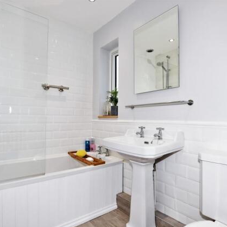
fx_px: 148
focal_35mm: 20
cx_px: 97
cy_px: 116
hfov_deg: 74.4
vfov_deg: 74.8
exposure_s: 1/60
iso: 100
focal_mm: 10
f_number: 4
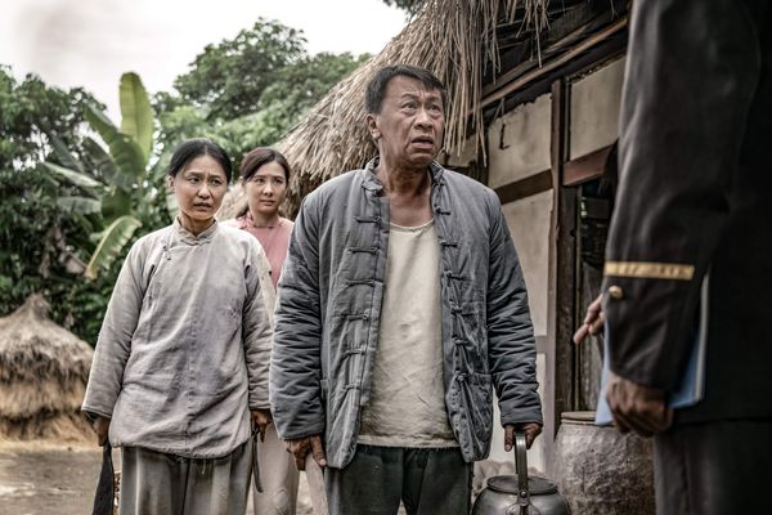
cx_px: 386
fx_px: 943
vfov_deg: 30.5
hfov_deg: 44.5
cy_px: 258
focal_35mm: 44
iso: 200
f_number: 4
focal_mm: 44
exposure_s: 1/400
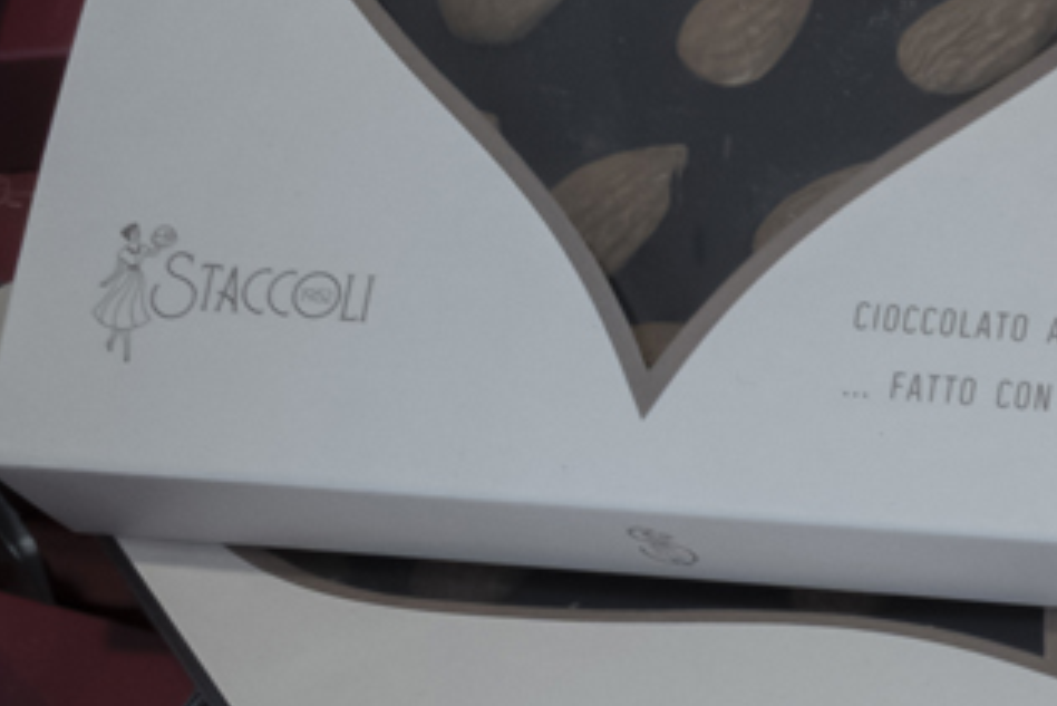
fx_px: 3349
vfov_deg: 11.6
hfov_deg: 14.8
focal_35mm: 114
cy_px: 994
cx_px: 2101
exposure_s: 1/125
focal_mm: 16
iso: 800
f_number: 14
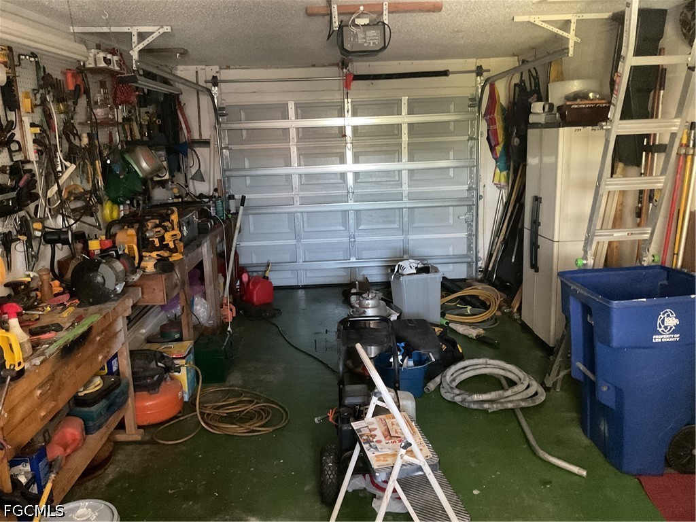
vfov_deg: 48.2
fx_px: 583
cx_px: 348
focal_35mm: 29
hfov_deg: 61.7
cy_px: 261
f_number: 1.8
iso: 500
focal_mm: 3
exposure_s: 1/30
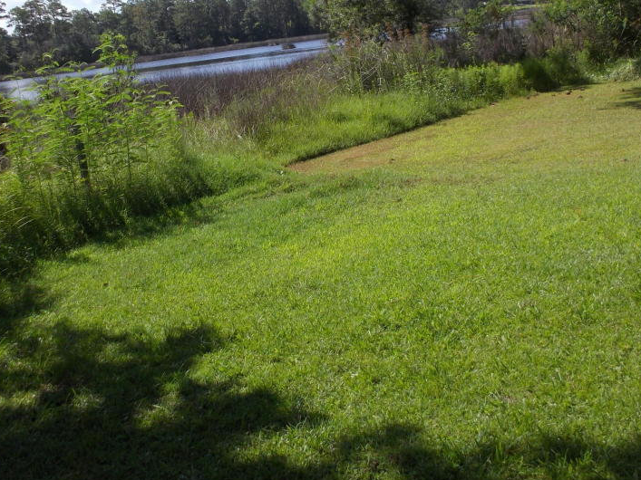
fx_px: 778
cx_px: 320
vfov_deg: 33.9
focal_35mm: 42
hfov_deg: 44.8
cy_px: 145
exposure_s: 1/640
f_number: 3.3
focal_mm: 4.1
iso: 80
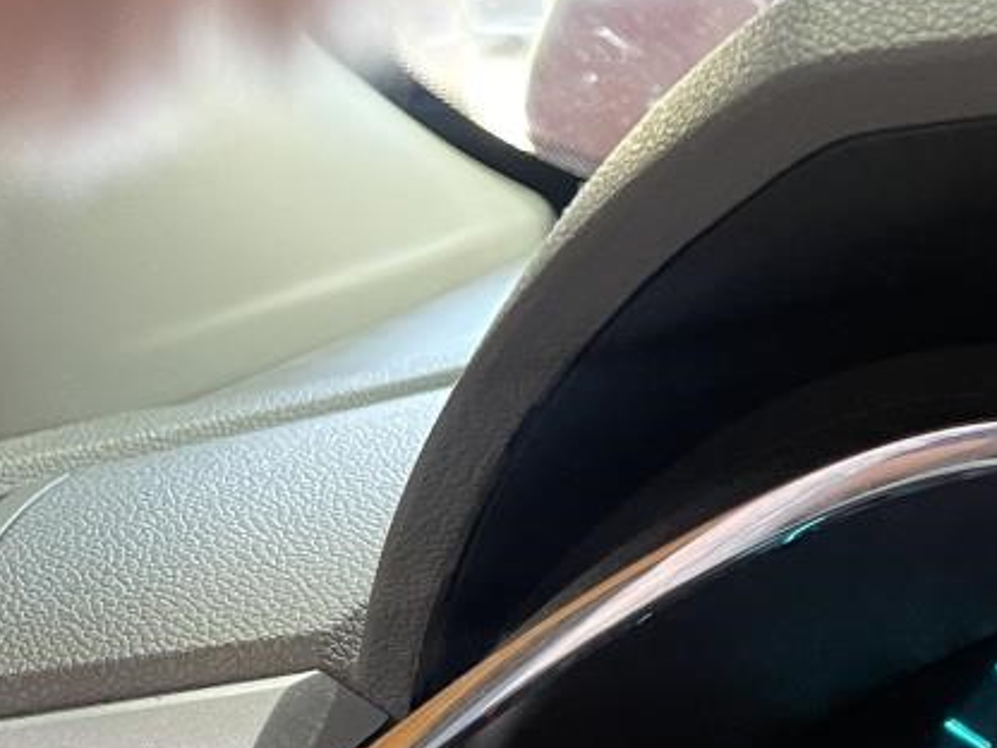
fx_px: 2218
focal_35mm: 77
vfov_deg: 19.0
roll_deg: +2.0
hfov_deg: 22.2
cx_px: 1366
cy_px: 544
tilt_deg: -12.8
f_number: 1.6
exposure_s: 1/60
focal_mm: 5.1
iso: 500
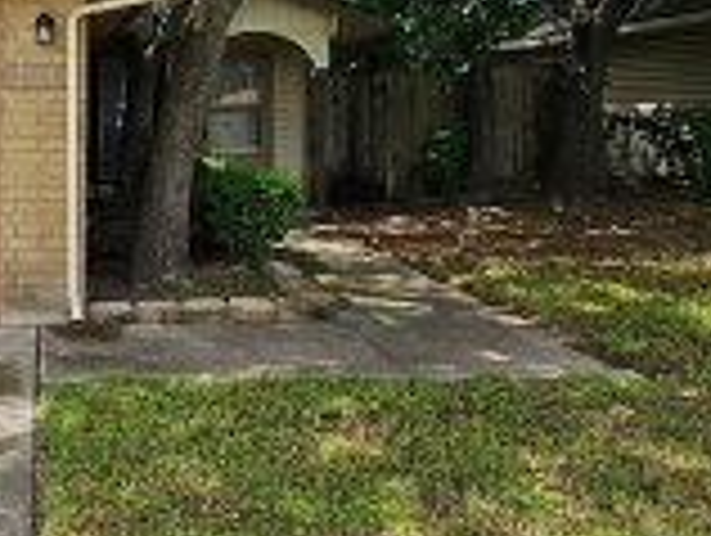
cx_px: 36
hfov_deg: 40.4
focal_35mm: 42
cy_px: 135
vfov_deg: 33.8
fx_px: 864
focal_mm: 2.2
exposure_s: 1/1339
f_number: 2.2
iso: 50
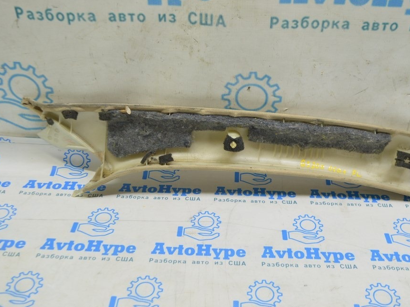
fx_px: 486
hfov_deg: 45.7
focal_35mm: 41
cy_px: 159
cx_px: 230
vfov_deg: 35.1
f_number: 5.6
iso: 400
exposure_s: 1/20
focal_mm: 24
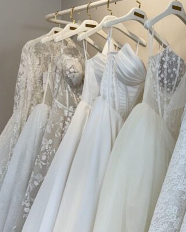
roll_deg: -1.7
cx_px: 124
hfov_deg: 24.5
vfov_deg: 30.4
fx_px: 427
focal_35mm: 62
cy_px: 135
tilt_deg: -2.6
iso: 64
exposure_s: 1/191
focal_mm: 6.76
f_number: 1.78
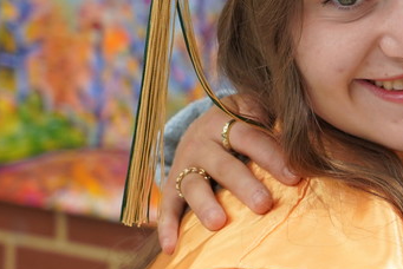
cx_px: 477
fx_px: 1882
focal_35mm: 168
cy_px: 82
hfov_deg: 12.0
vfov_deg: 8.2
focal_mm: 56
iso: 1250
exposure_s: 1/160
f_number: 4
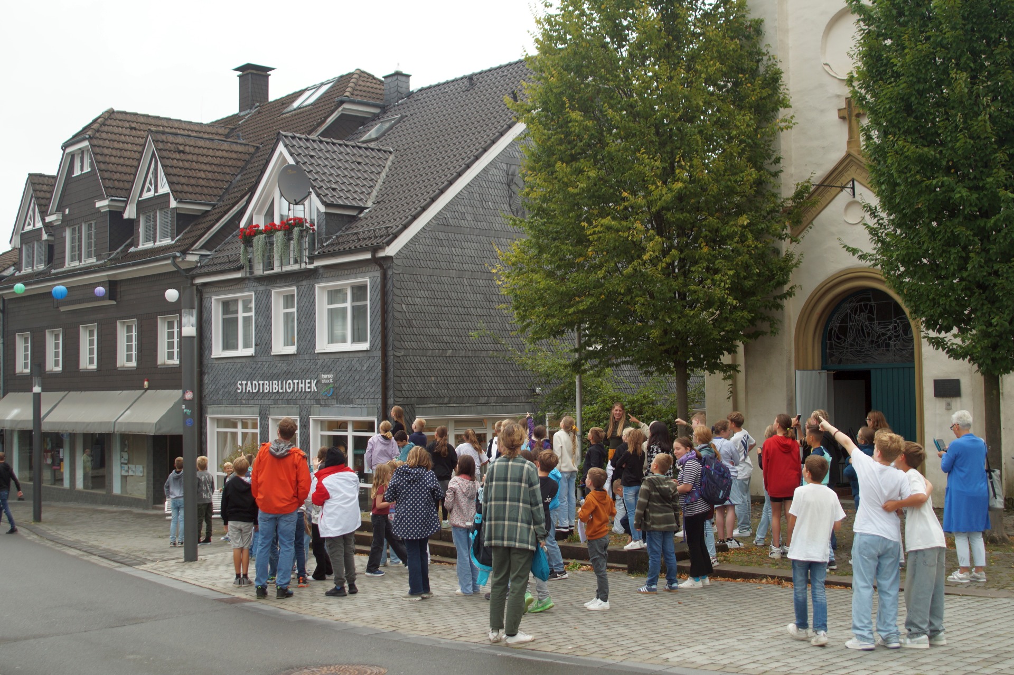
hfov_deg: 46.4
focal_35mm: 42
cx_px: 507
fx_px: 1182
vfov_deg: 31.9
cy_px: 338
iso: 100
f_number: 4.5
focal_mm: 28
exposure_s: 1/160
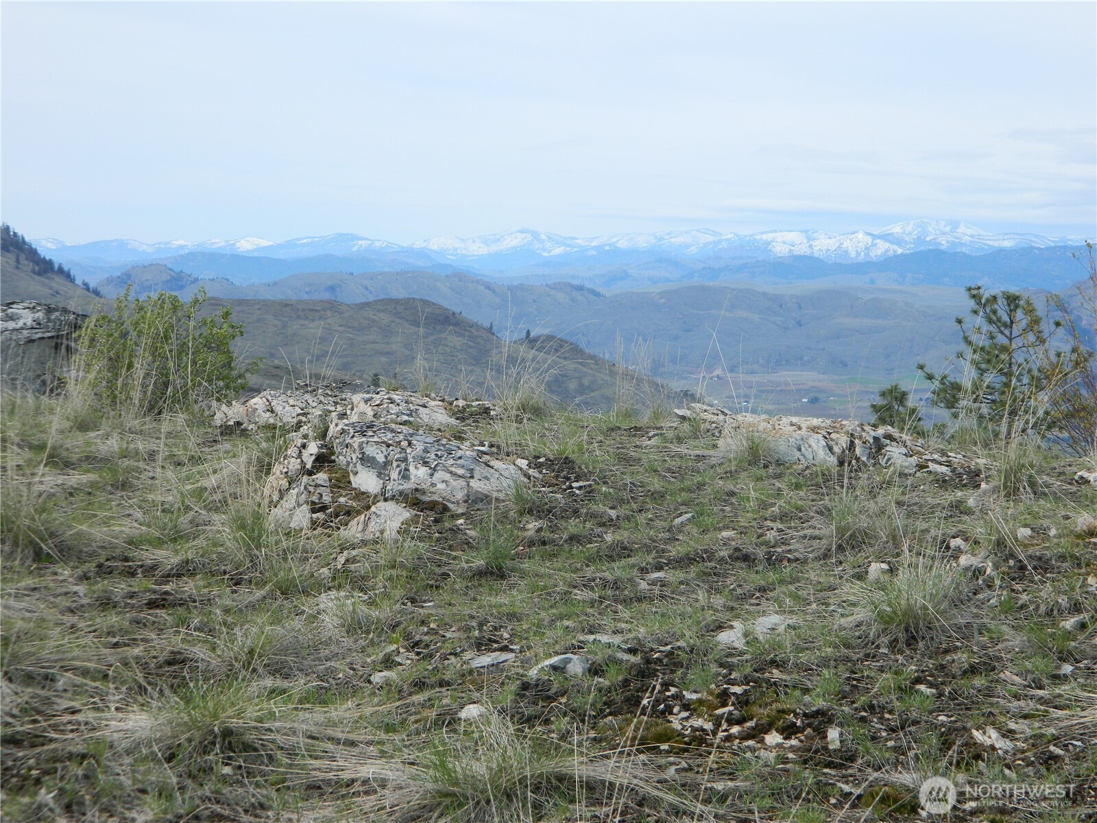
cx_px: 548
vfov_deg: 17.6
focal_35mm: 84
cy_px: 412
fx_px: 2662
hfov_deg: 23.3
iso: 80
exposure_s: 1/500
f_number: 4.2
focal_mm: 15.1
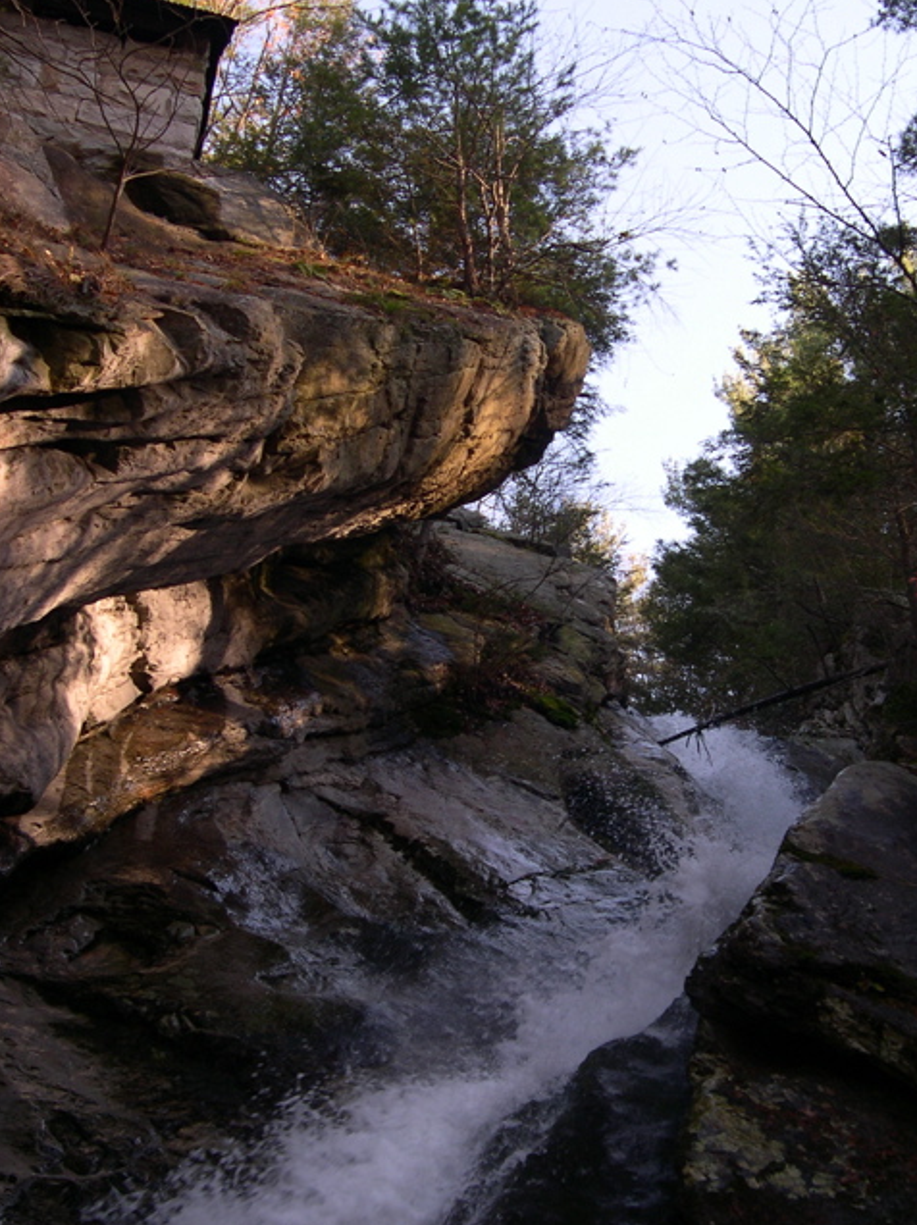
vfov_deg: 37.5
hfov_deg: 28.4
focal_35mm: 51
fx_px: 1804
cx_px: 600
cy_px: 579
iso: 100
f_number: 2.8
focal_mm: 8
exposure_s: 1/175
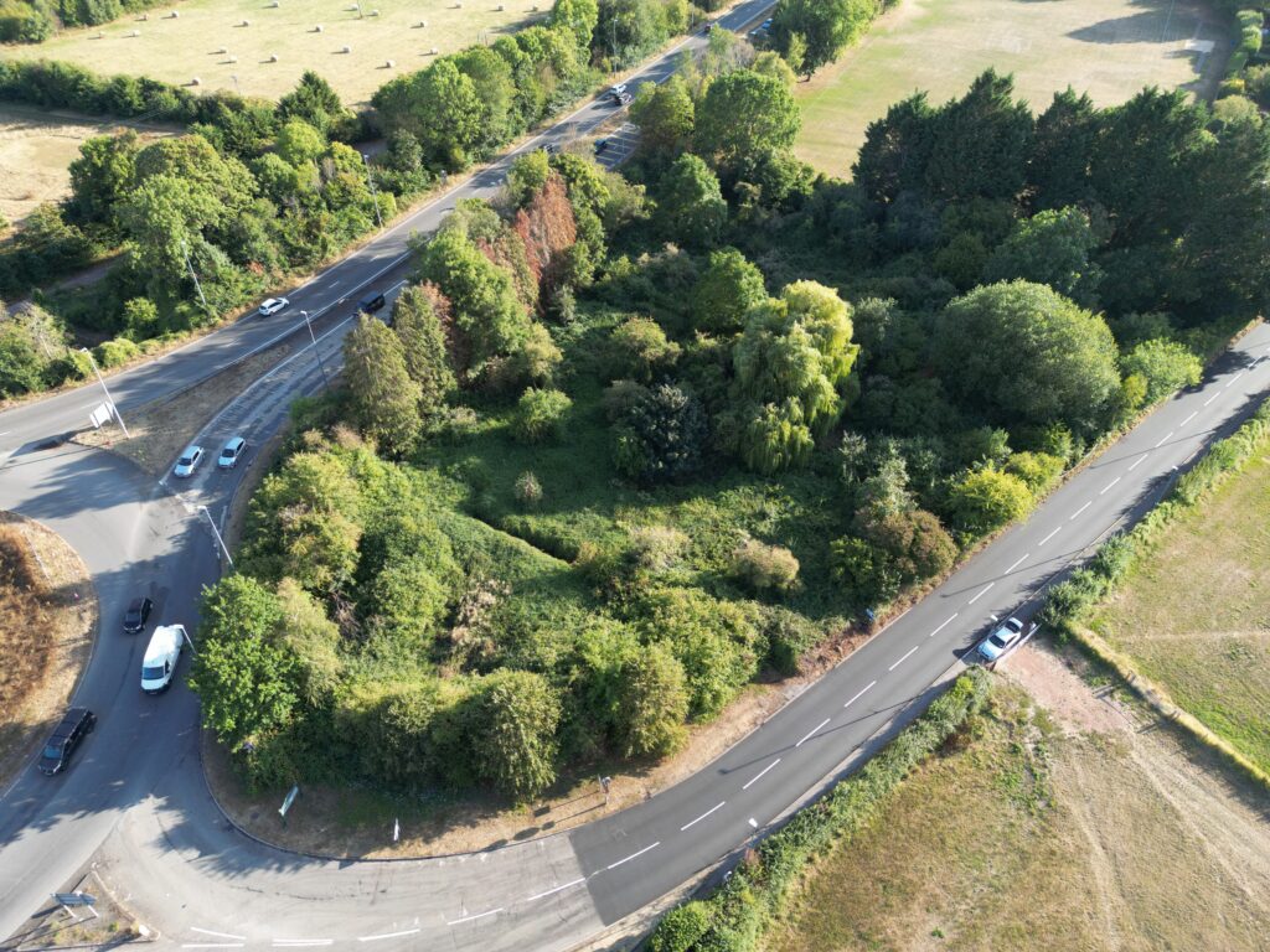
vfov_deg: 56.8
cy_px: 476
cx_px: 635
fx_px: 881
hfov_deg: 71.6
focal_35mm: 24
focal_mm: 6.72
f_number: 1.7
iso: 120
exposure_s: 1/400
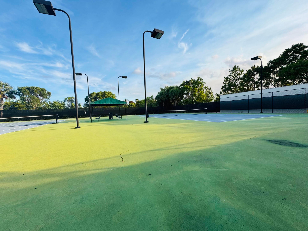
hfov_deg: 102.1
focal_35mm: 14
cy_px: 116
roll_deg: +2.4
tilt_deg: -2.2
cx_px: 154
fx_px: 125
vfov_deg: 85.7
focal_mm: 2.22
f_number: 2.2
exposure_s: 1/796
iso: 50
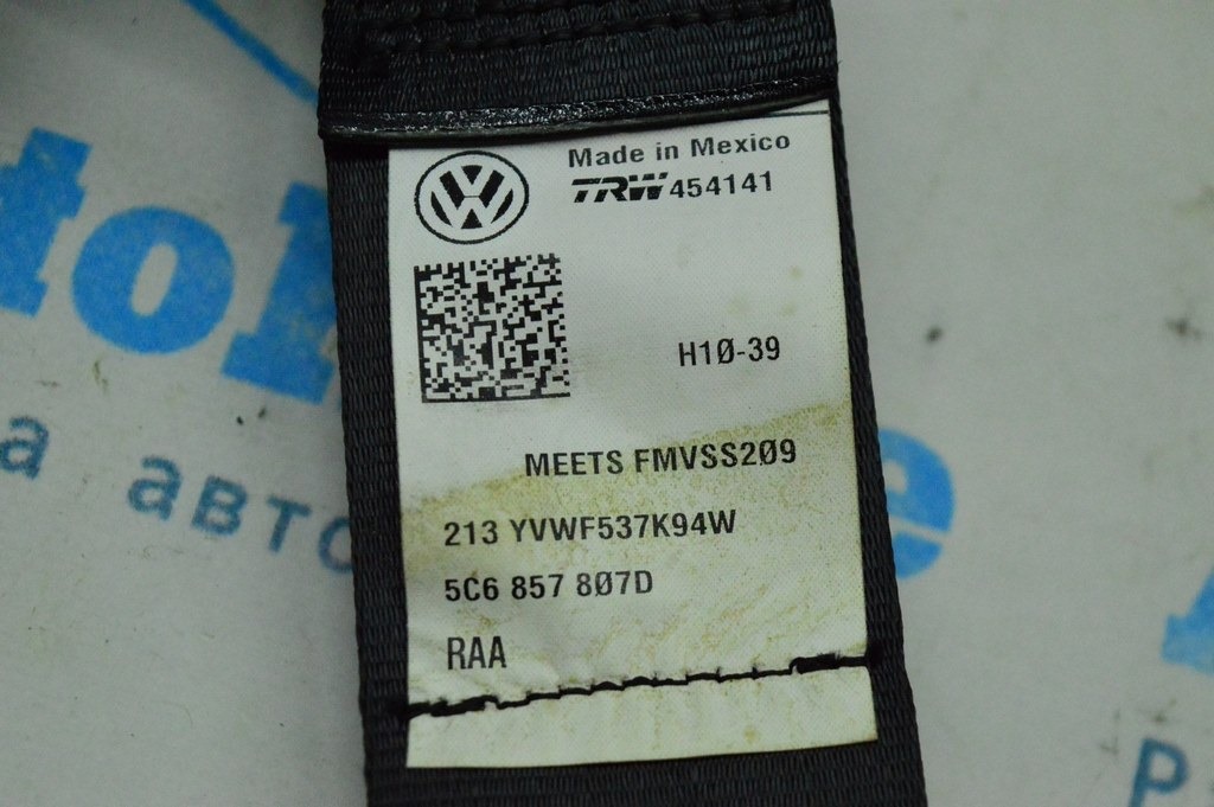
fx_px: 2780
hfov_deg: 24.6
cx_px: 607
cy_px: 404
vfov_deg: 16.5
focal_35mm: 82
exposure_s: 1/1000
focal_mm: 55
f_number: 5.6
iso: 6400
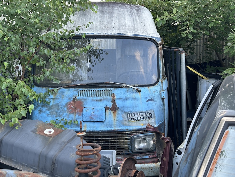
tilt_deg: -9.5
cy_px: 88
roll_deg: -0.2
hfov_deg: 39.7
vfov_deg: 30.3
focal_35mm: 48
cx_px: 118
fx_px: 326
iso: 80
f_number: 1.78
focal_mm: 6.86
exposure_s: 1/119
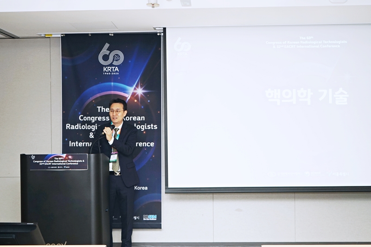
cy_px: 124
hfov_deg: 41.9
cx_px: 186
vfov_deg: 28.6
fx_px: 484
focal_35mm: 47
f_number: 4.5
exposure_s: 1/125
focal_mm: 47
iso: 400
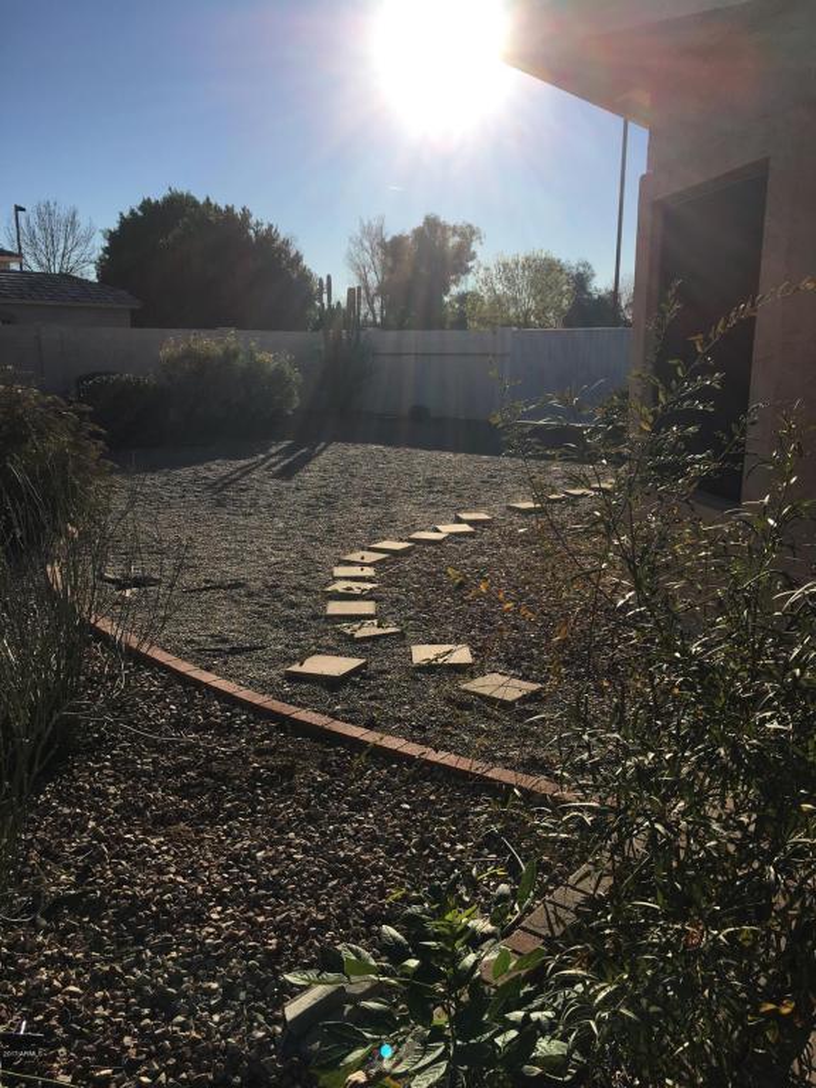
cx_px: 408
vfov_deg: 61.7
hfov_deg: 48.2
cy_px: 544
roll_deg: -1.2
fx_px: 911
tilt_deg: -11.3
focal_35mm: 29
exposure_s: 1/2481
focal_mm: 4.15
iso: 25
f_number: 2.2
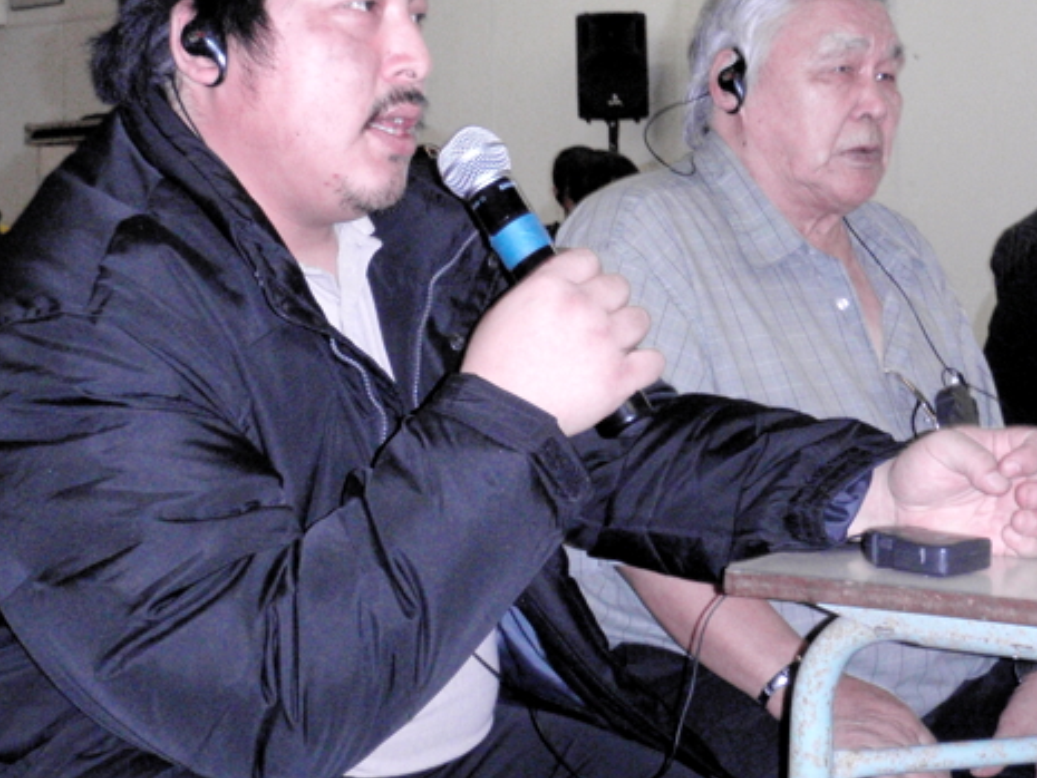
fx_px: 1948
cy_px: 236
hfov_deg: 29.8
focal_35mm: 65
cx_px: 566
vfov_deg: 22.5
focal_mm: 7.57
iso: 500
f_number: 4.3
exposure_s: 1/40
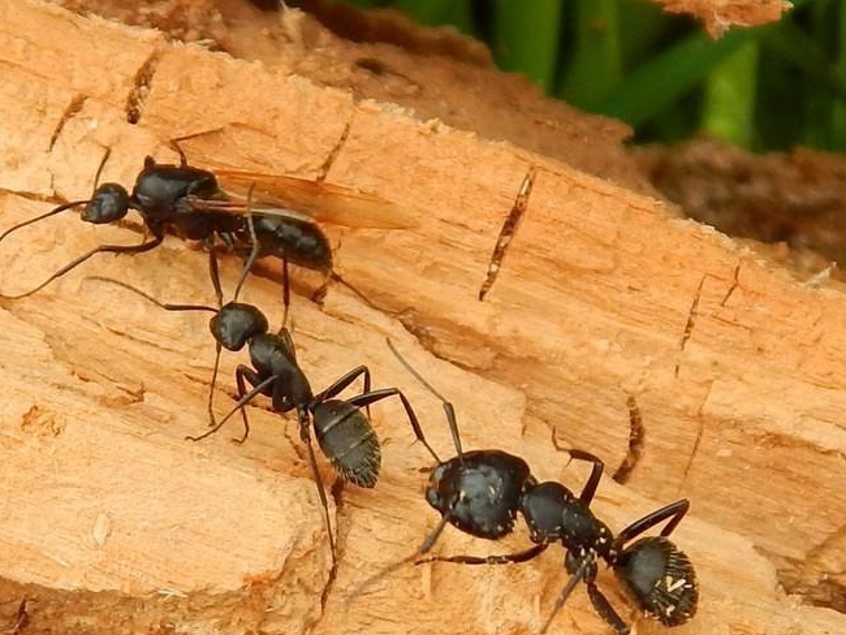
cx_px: 392
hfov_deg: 30.7
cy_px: 373
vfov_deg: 23.3
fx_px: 1540
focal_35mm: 63
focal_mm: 8.6
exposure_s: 1/200
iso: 125
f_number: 3.7
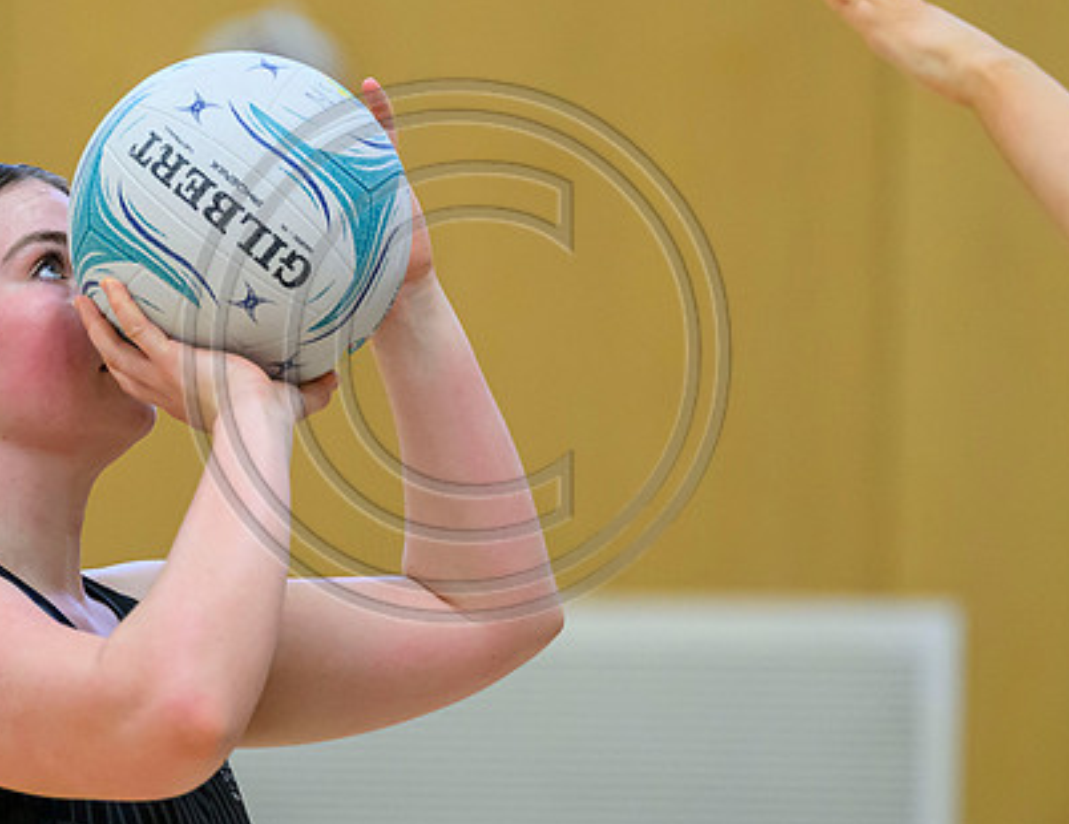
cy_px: 468
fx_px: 15225
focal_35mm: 488
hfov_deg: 4.0
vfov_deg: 3.1
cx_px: 251
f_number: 3.2
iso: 3200
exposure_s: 1/800
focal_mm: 200
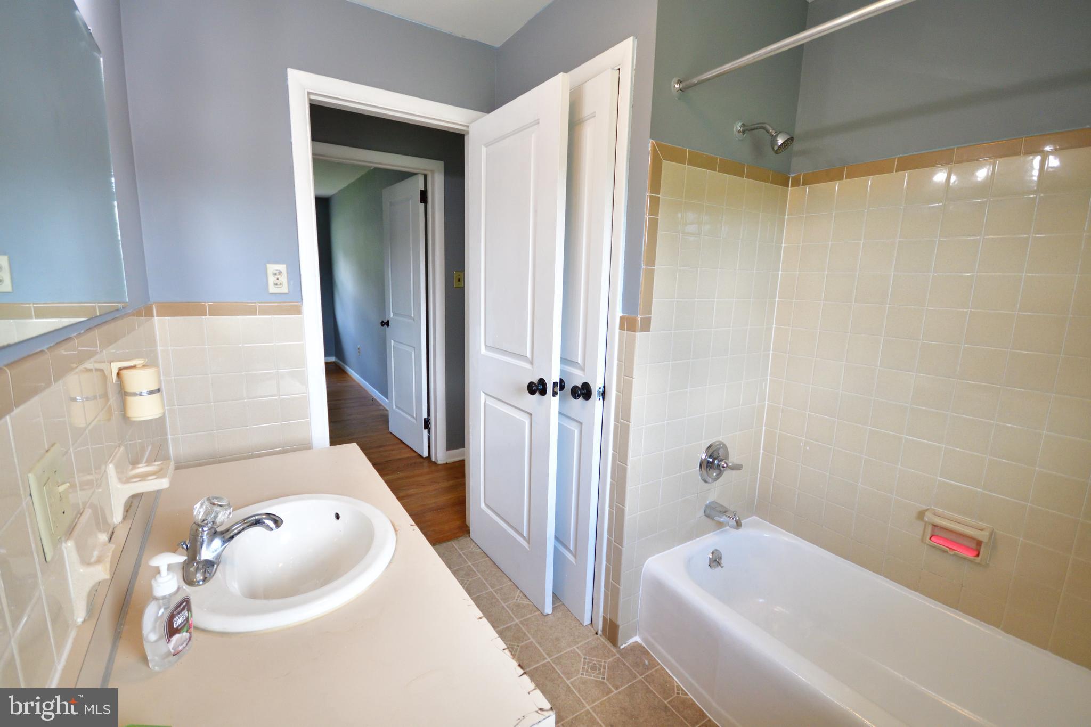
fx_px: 455
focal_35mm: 15
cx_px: 546
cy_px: 364
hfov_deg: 100.4
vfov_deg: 77.3
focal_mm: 10
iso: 1600
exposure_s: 1/125
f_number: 4
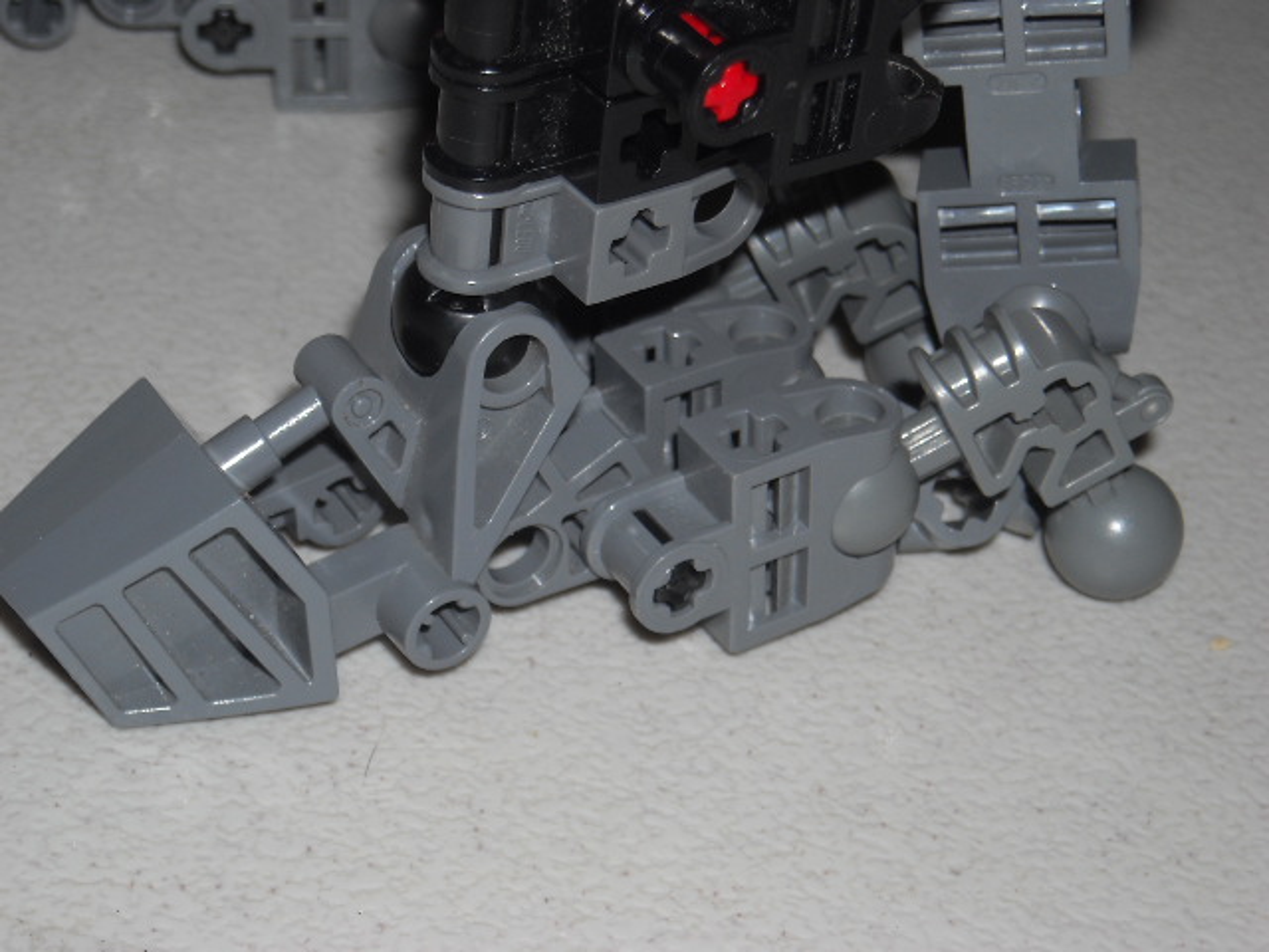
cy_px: 476
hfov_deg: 18.7
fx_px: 3849
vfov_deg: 14.1
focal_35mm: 105
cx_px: 634
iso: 64
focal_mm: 17.1
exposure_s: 1/125
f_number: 9.3
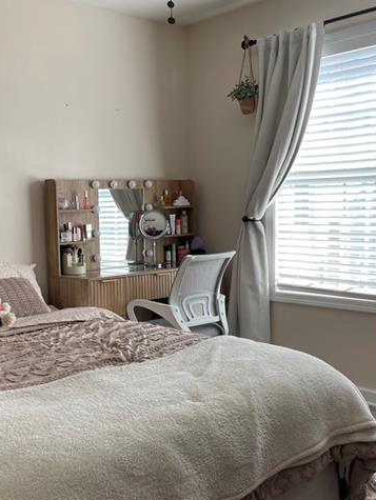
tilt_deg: -4.5
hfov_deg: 33.8
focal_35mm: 42
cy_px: 269
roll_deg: +2.3
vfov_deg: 44.7
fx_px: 607
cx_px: 98
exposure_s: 1/144
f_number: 1.6
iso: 32
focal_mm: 4.2
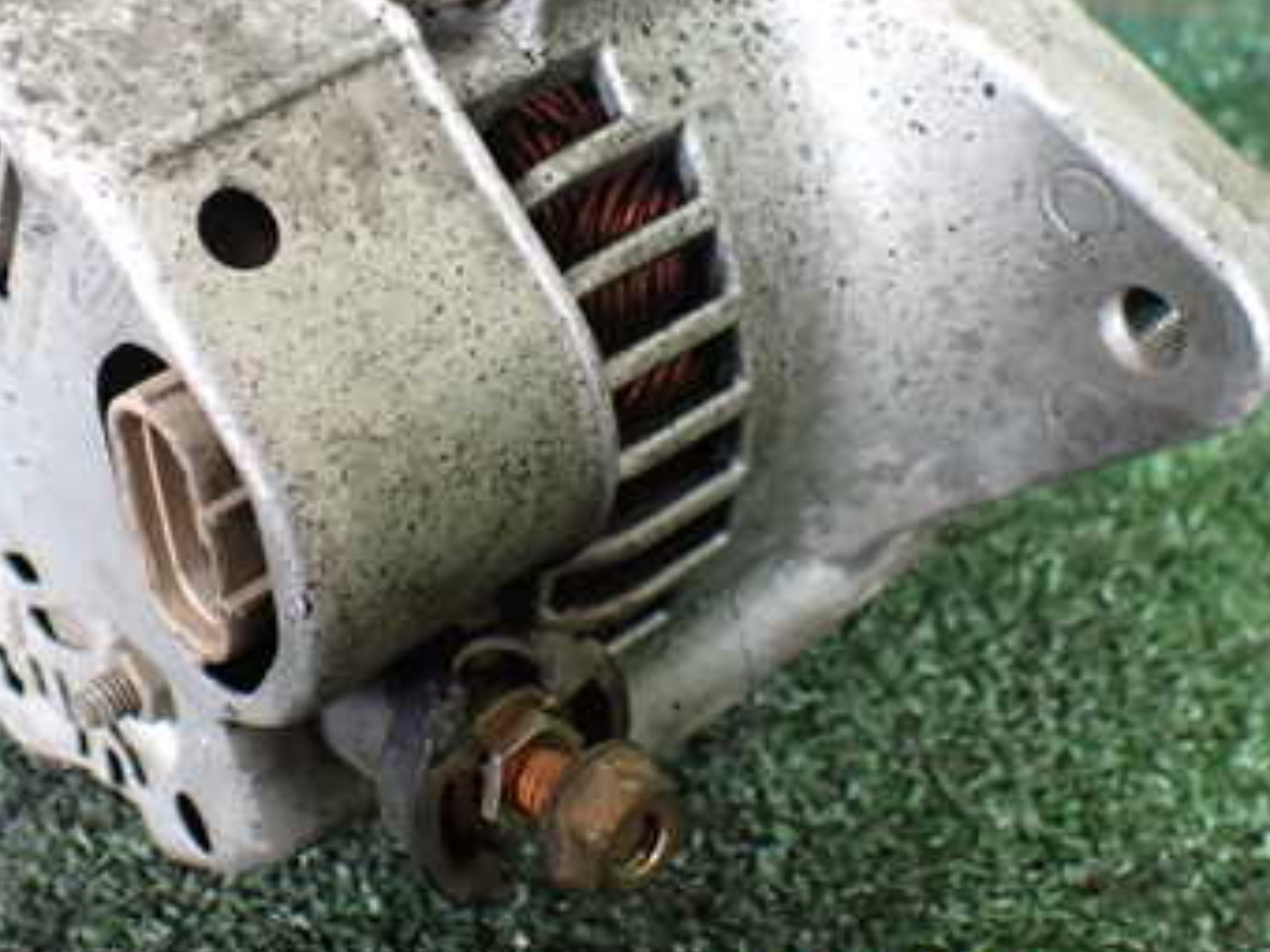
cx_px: 426
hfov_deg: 35.8
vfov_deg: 27.0
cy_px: 205
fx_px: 1944
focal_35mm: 53
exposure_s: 1/125
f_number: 2.3
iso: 800
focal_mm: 5.4
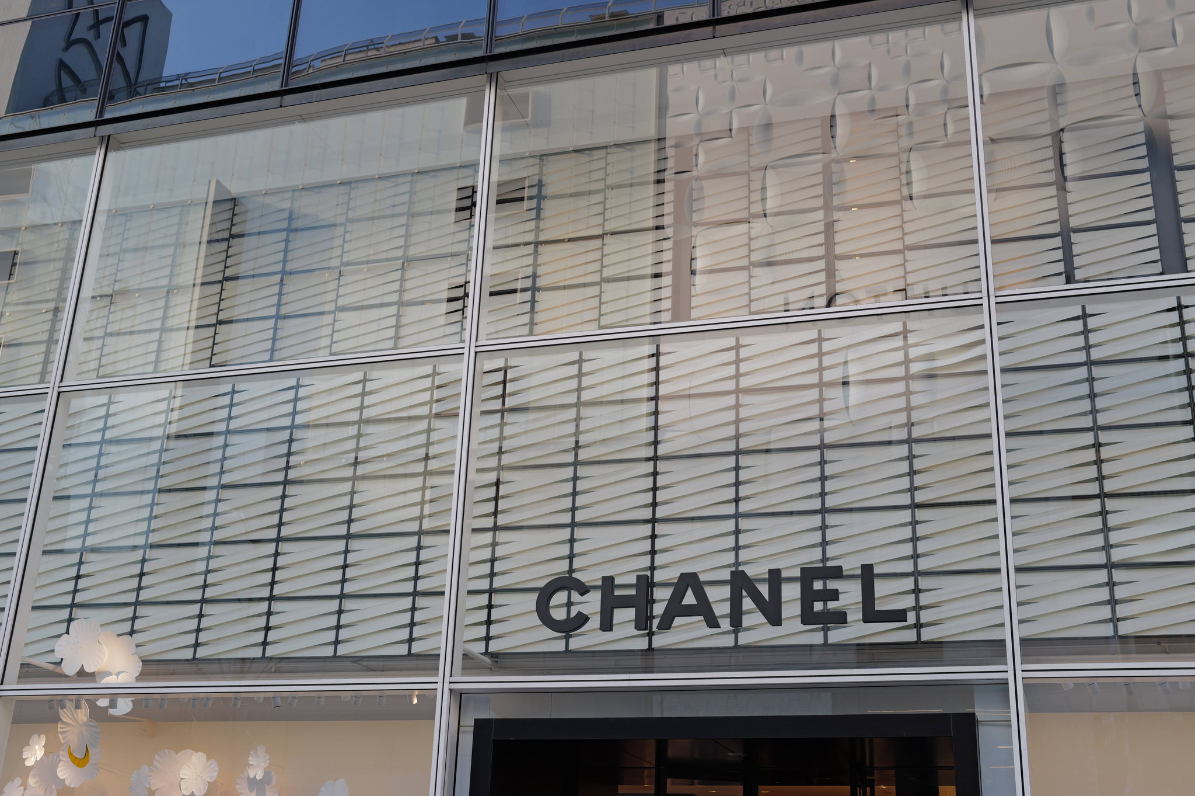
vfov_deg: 31.2
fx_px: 1426
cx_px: 598
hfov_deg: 45.5
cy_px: 398
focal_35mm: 43
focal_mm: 43
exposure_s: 1/125
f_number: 4
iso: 100
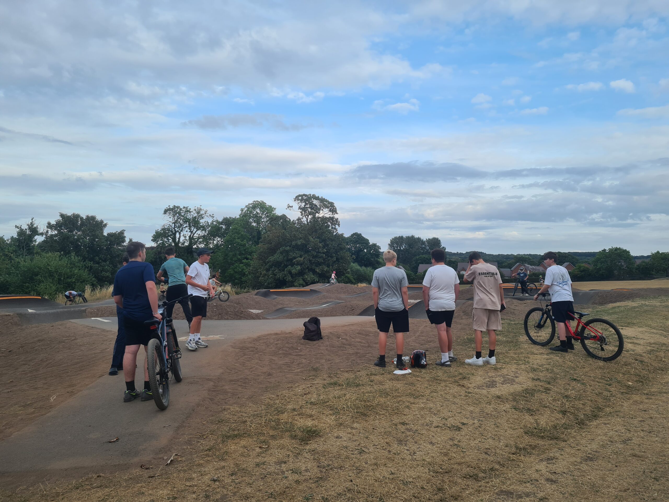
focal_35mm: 26
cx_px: 334
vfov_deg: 53.1
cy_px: 251
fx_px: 502
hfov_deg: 67.3
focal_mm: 5.4
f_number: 1.8
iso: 50
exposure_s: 1/1024
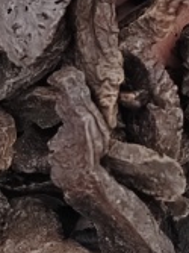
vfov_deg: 13.4
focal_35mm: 147
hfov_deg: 10.1
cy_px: 80
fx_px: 1072
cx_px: 119
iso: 3862
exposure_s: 1/152
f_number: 1.88
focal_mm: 5.56
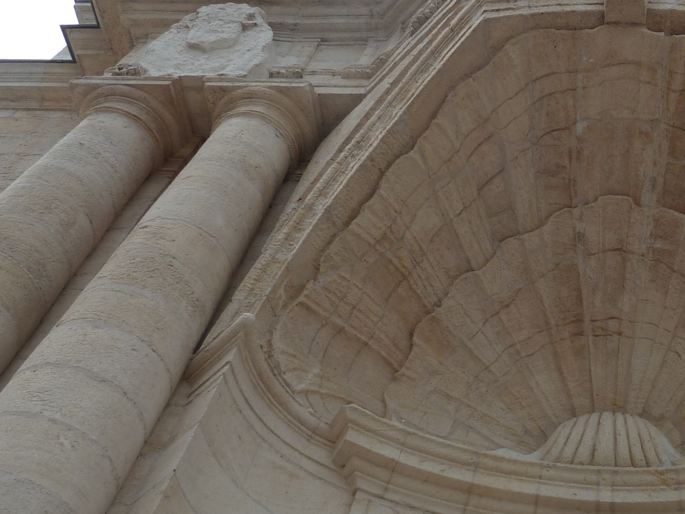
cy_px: 232
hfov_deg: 37.3
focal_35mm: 48
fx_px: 950
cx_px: 603
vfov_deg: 30.3
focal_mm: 4.1
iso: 80
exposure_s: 1/800
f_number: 3.3
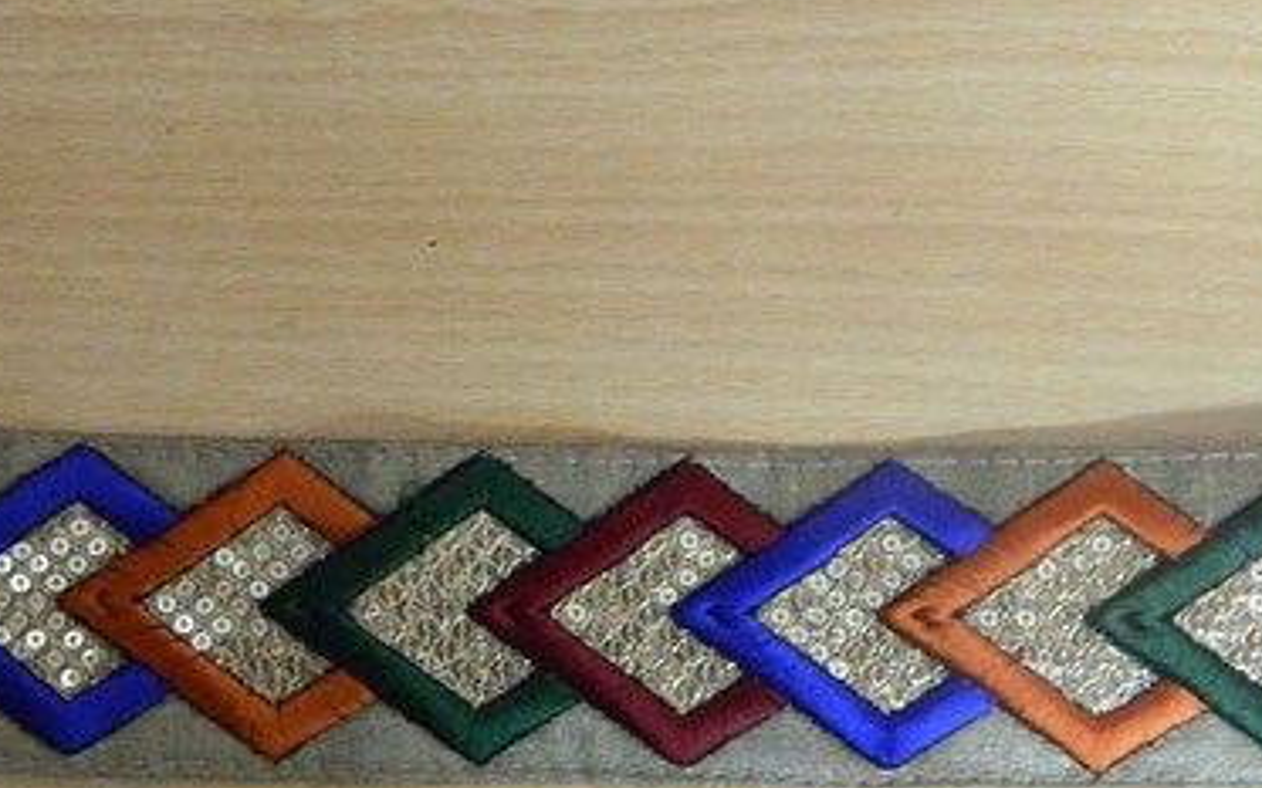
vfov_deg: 28.9
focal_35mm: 44
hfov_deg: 45.2
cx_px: 579
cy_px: 553
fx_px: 1513
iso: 800
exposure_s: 1/5
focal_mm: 5.6
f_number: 3.2
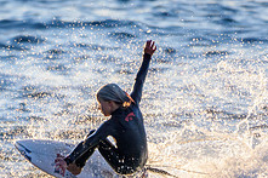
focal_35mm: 1969
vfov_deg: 0.7
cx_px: -33
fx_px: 14647
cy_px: 223
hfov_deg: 1.0
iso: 640
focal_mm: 500
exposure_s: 1/1600
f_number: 5.6
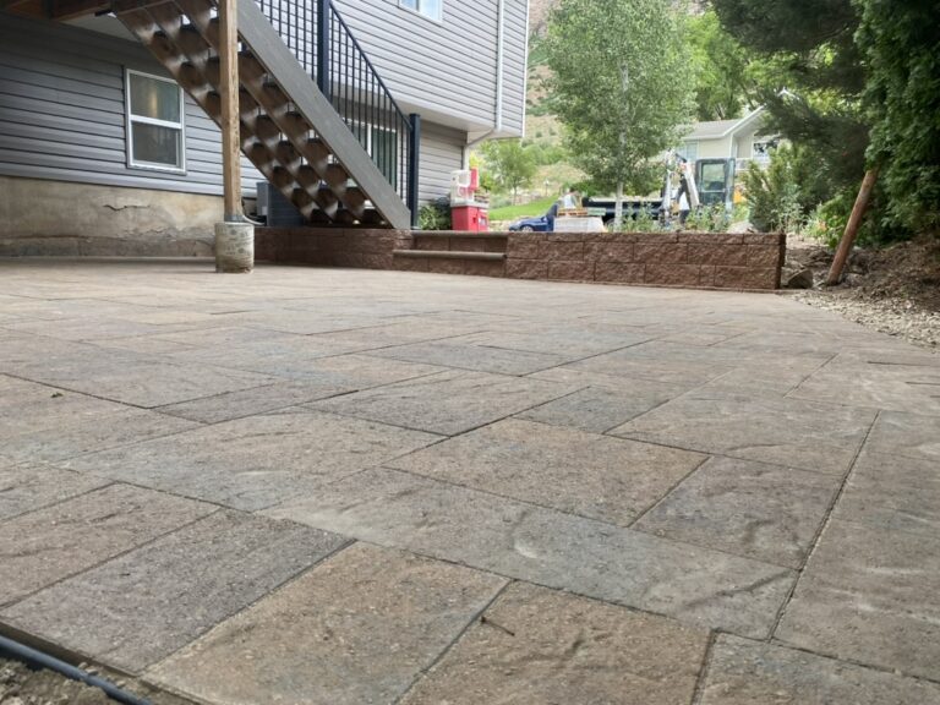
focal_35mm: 26
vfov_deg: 53.1
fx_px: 706
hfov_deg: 67.3
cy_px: 352
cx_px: 470
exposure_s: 1/121
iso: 64
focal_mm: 4.25
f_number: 1.8
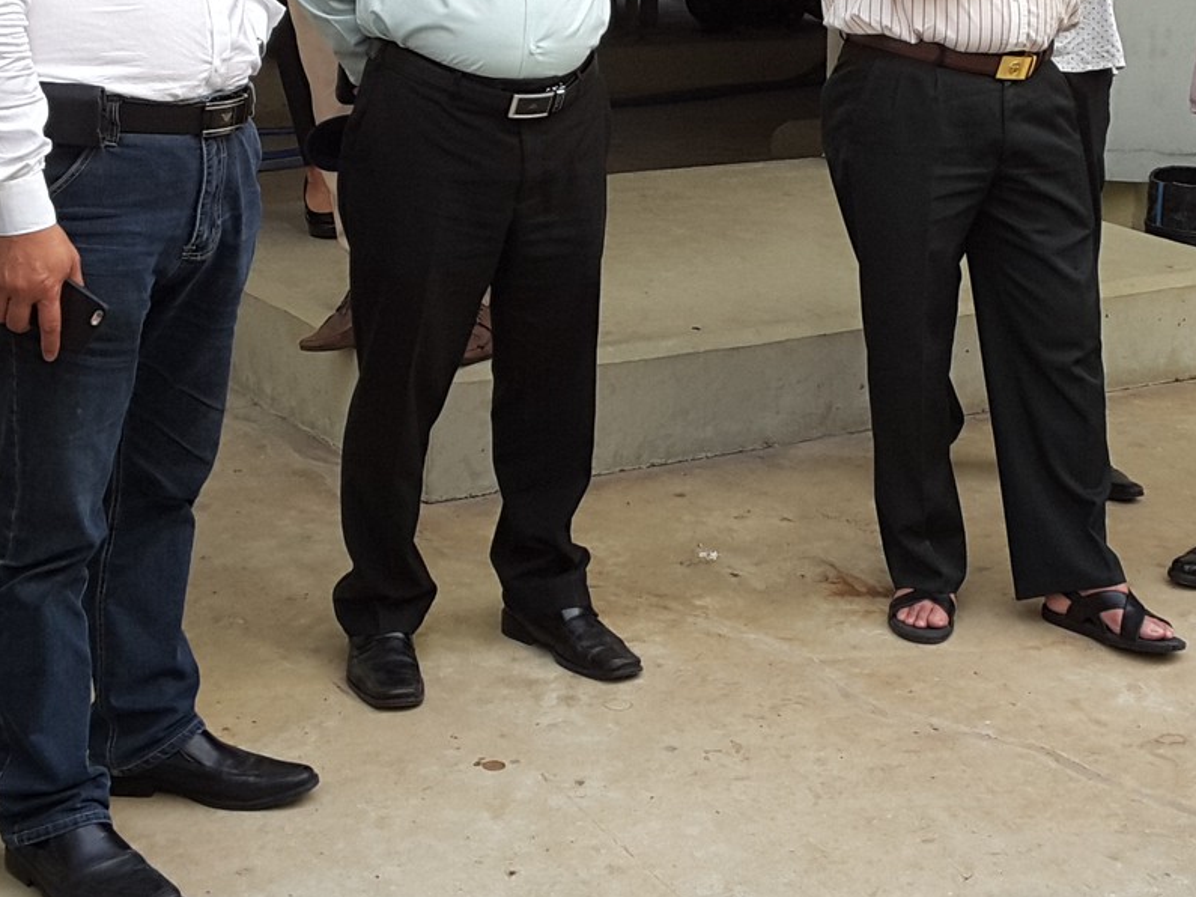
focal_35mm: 78
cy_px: 275
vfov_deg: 18.8
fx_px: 2695
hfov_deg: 25.0
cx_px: 657
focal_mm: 2.9
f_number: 1.9
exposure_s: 1/196
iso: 40
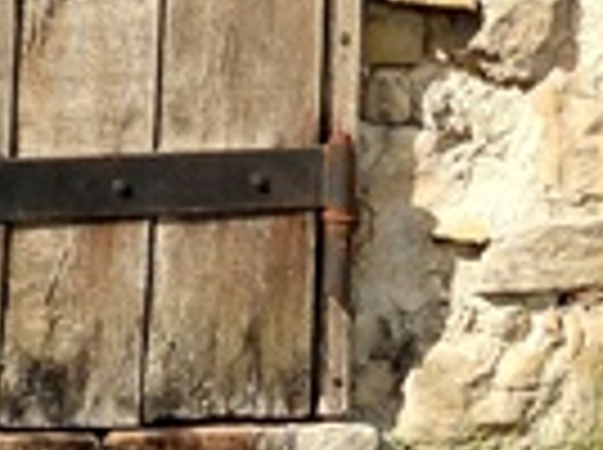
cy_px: -432
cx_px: -504
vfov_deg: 6.0
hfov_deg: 8.0
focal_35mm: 239
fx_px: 4156
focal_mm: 7.1
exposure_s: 1/800
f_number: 3.2
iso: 100
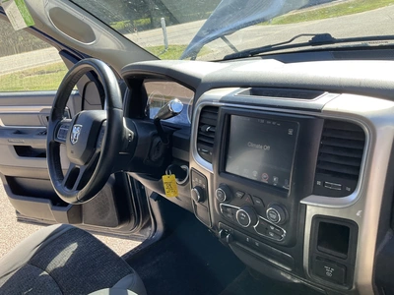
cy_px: 148
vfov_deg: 48.2
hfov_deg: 61.7
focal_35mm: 29
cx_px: 197
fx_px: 330
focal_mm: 3
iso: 25
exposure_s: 1/172
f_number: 1.8
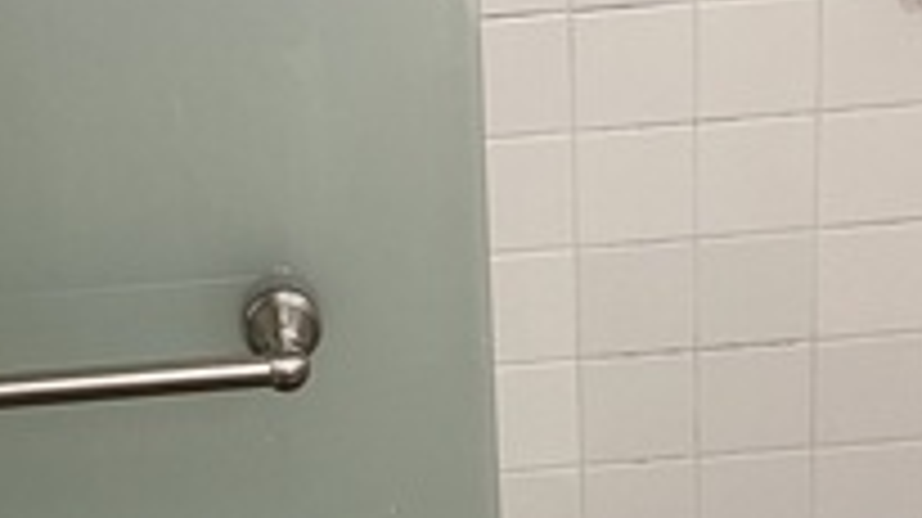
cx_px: 328
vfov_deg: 13.1
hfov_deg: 23.1
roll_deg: +2.8
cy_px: 358
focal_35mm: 92
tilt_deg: -18.0
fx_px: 2248
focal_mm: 4.25
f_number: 1.8
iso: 100
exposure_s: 1/60
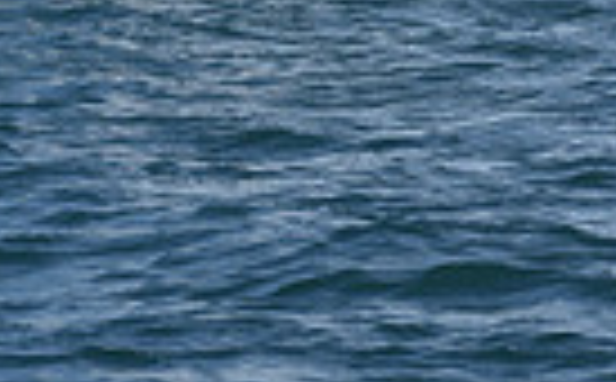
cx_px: -38
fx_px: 7104
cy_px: -827
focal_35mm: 424
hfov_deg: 5.0
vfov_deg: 3.0
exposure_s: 1/800
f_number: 11
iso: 250
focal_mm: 98
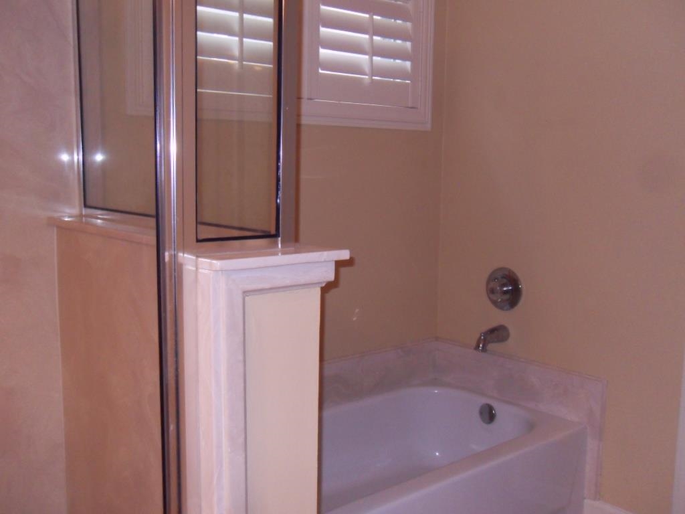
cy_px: 257
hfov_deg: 52.6
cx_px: 342
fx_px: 693
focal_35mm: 35
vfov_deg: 40.7
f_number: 3.5
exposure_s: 1/45
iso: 400
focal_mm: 6.3
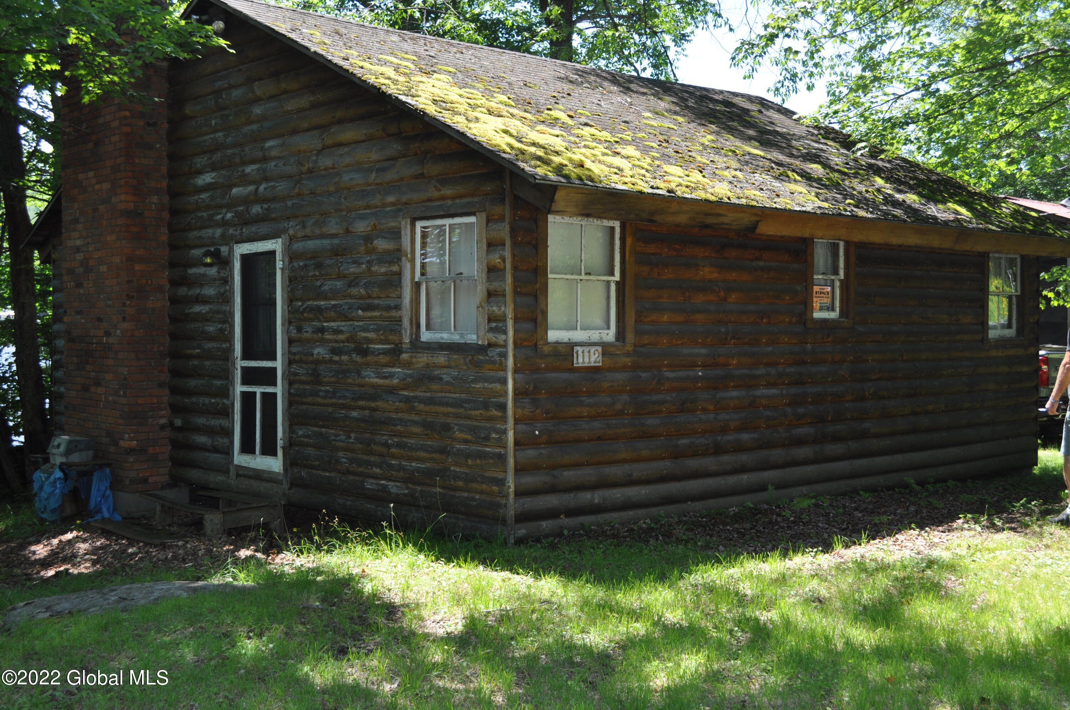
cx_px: 535
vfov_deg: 30.8
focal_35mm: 44
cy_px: 355
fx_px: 1291
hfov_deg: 45.0
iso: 200
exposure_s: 1/200
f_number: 5.6
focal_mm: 29
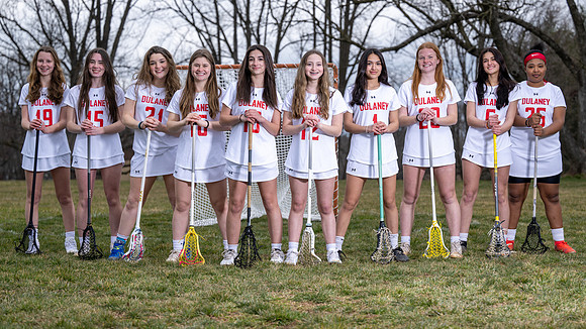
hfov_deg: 26.1
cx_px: 313
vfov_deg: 14.9
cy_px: 194
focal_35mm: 81
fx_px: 1263
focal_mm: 70
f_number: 3.5
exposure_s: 1/250
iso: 64
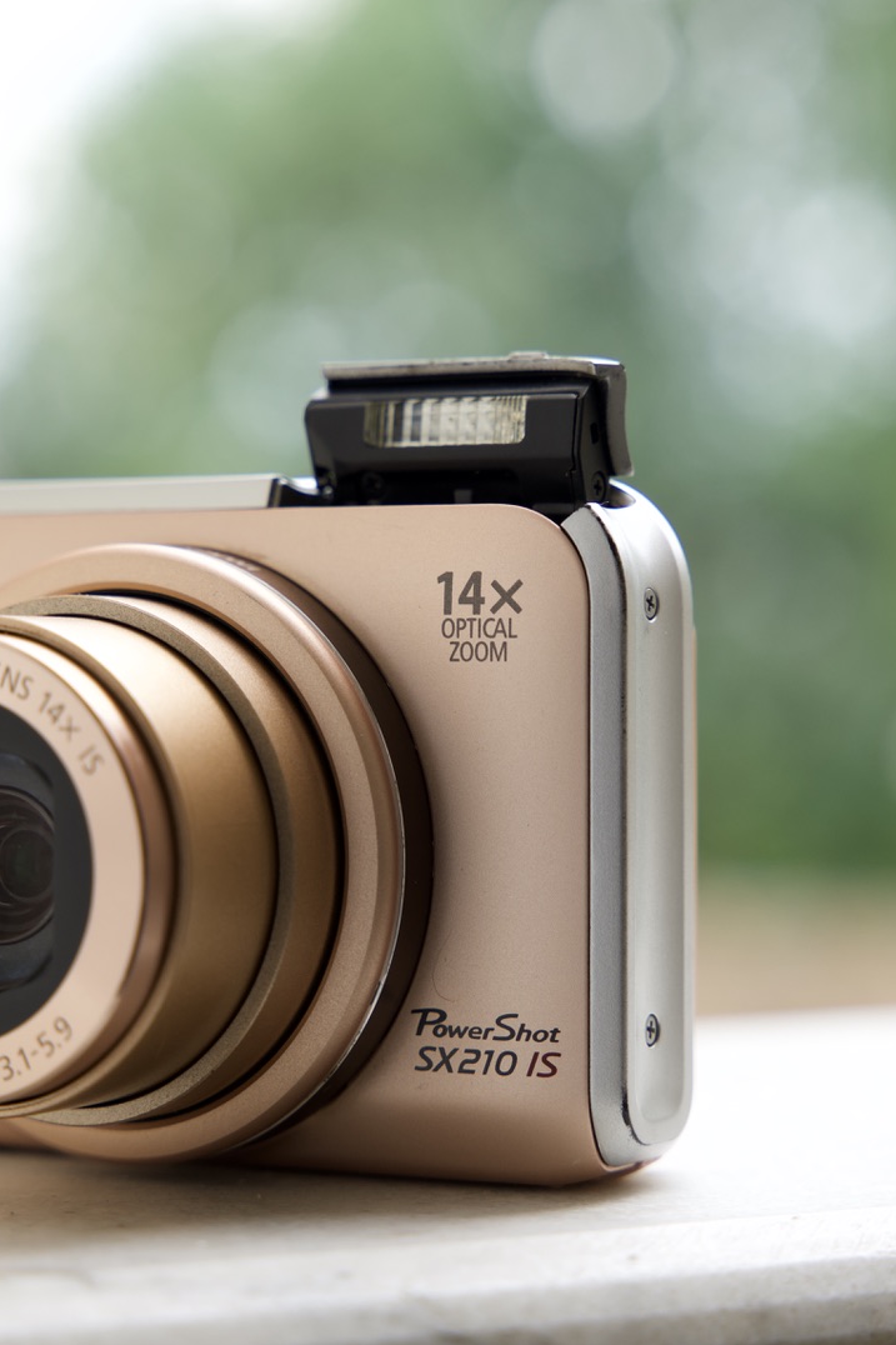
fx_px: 3958
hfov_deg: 12.9
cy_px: 669
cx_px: 451
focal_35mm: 106
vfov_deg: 19.3
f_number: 5.6
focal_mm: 70
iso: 250
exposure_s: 1/100
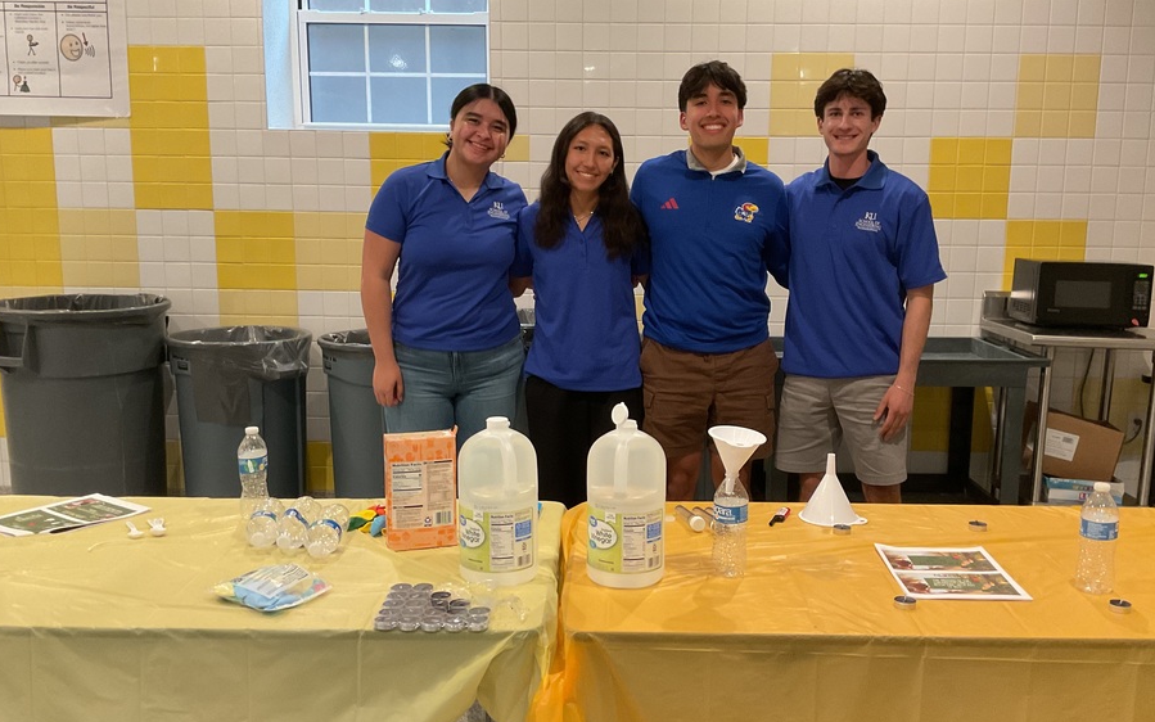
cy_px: 387
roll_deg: -0.6
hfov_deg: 55.3
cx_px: 621
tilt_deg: -11.1
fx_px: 1102
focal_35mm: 35
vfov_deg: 36.3
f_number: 1.8
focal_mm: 3
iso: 160
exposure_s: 1/60
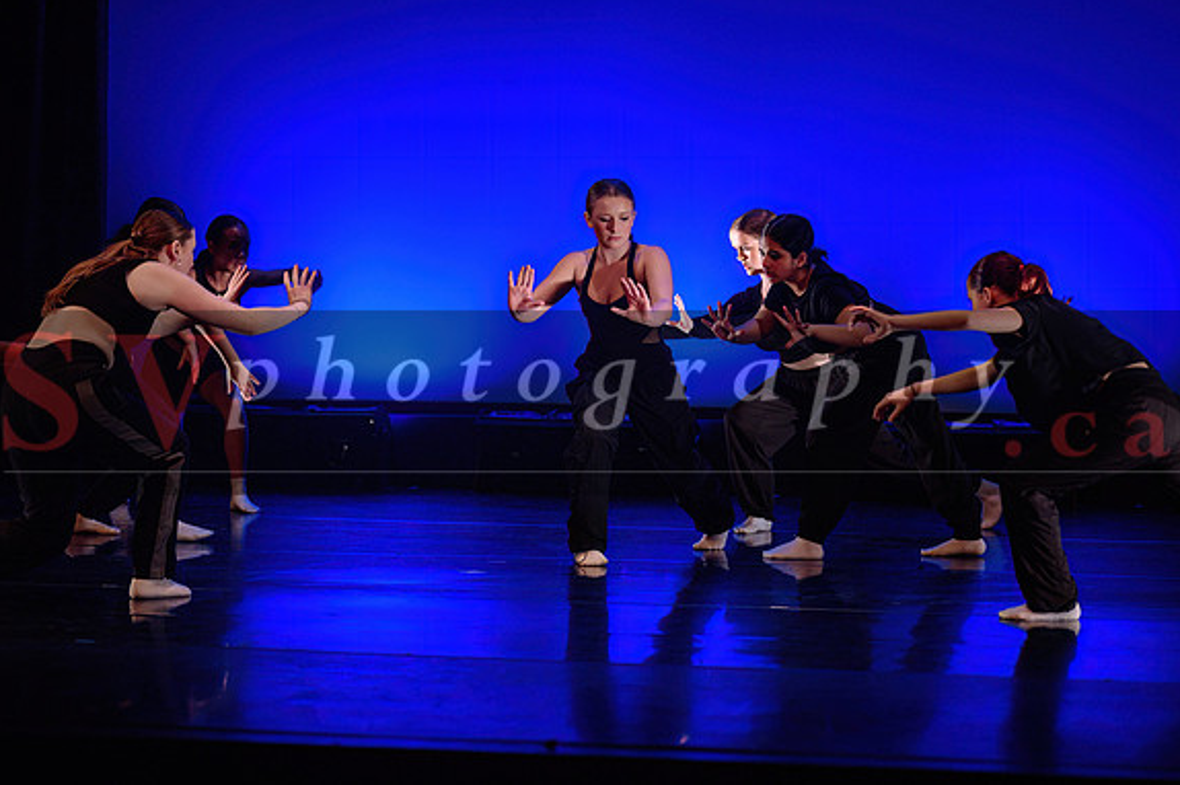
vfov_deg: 10.4
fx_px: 4324
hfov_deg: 15.5
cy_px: 389
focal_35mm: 132
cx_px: 592
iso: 1600
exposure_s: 1/320
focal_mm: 125
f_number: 2.8
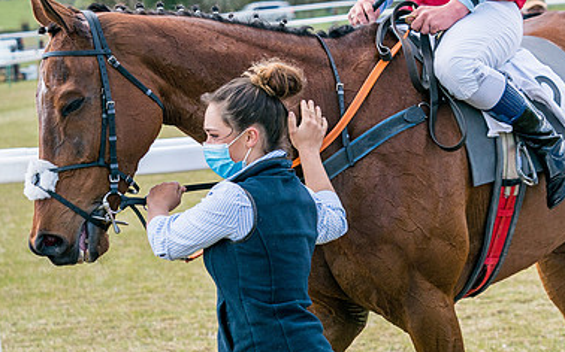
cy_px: 43
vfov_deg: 9.7
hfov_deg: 15.5
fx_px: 2078
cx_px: 319
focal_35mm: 135
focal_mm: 70
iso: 400
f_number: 5
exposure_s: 1/1600
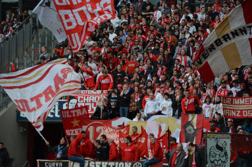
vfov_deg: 8.7
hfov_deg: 13.1
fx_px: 1100
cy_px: 84
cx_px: 126
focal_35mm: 158
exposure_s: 1/500
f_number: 5.6
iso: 400
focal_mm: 105
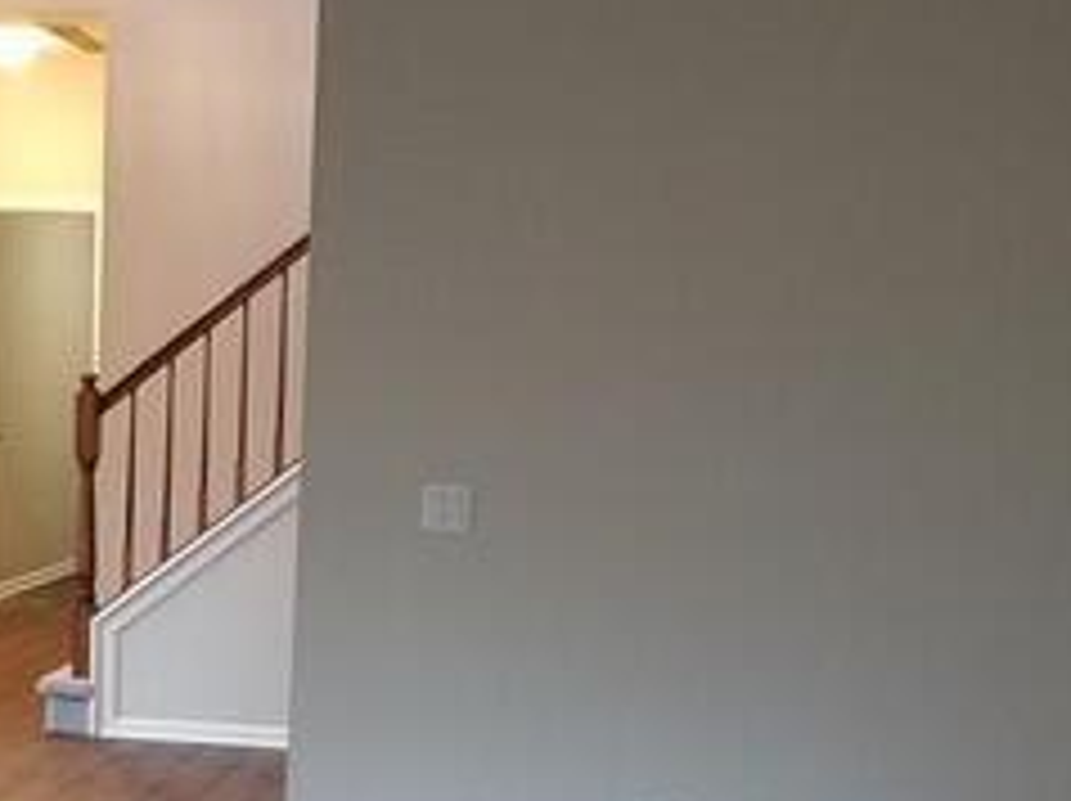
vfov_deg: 20.5
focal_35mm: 70
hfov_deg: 27.3
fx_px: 2164
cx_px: 238
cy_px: 742
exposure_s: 1/24
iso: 100
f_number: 1.7
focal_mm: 4.2
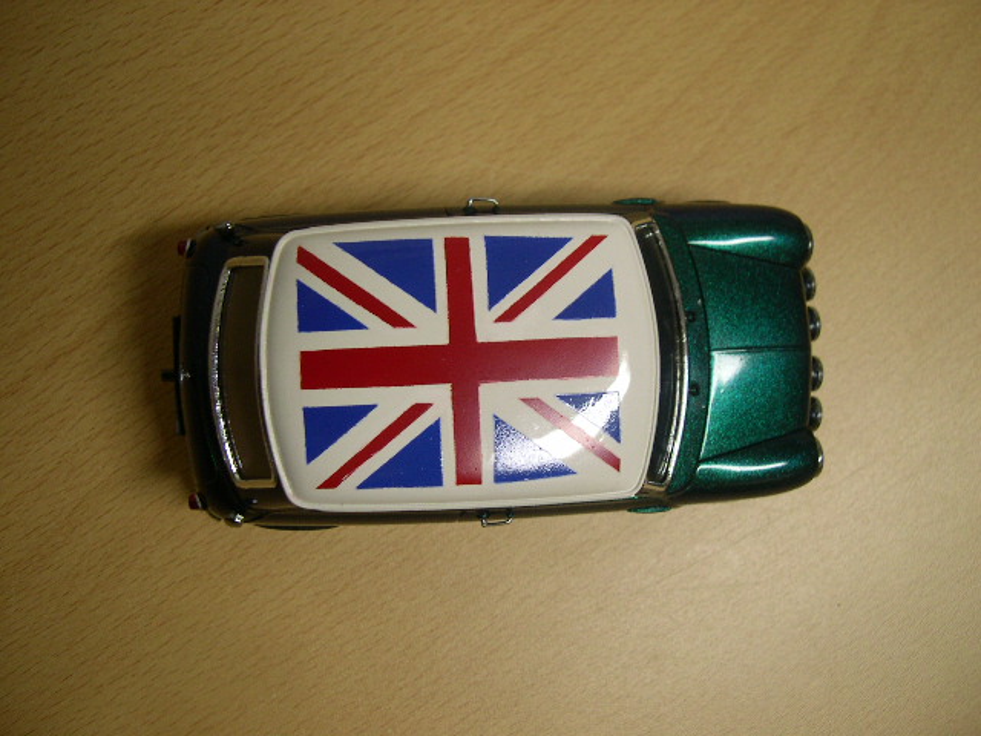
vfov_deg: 37.7
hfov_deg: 49.0
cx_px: 490
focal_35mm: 38
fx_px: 1077
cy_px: 368
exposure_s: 1/13.2
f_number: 2.8
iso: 100
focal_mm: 8
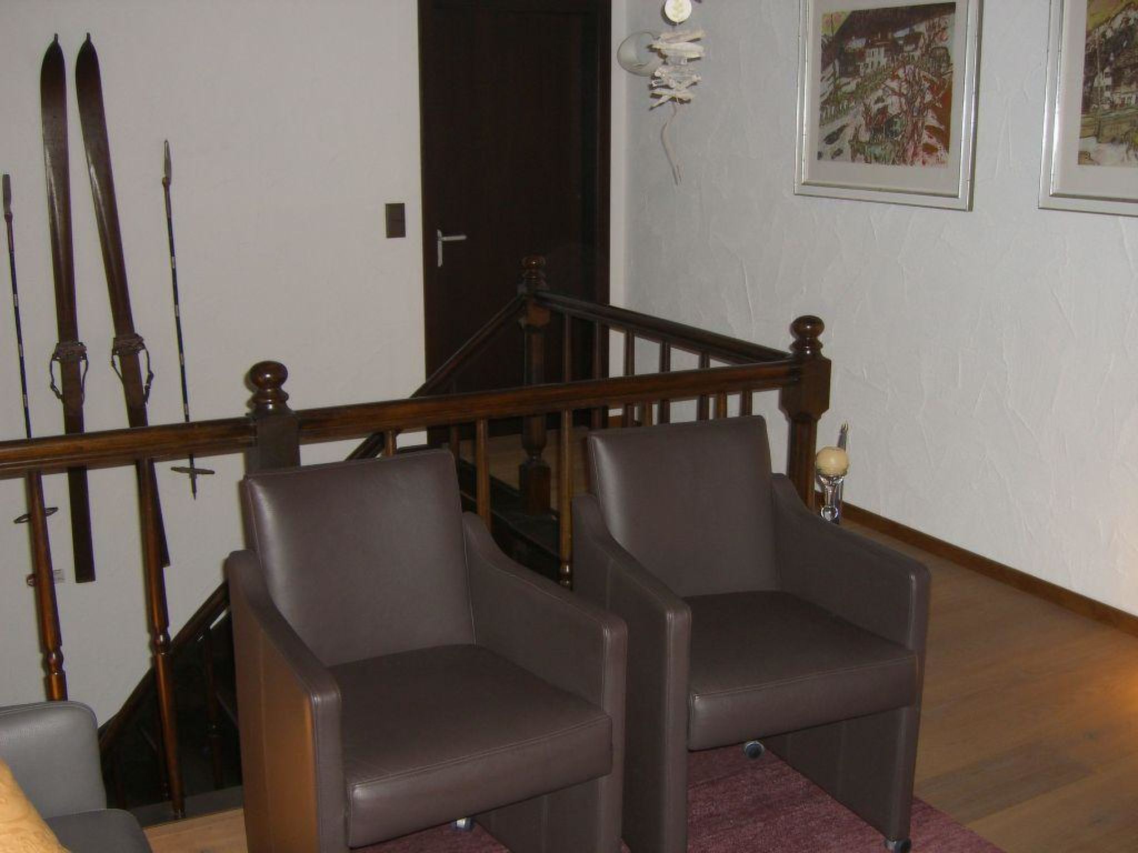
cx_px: 569
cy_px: 426
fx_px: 1249
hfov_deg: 49.0
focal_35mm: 38
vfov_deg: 37.7
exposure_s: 1/60
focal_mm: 7.9
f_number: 2.8
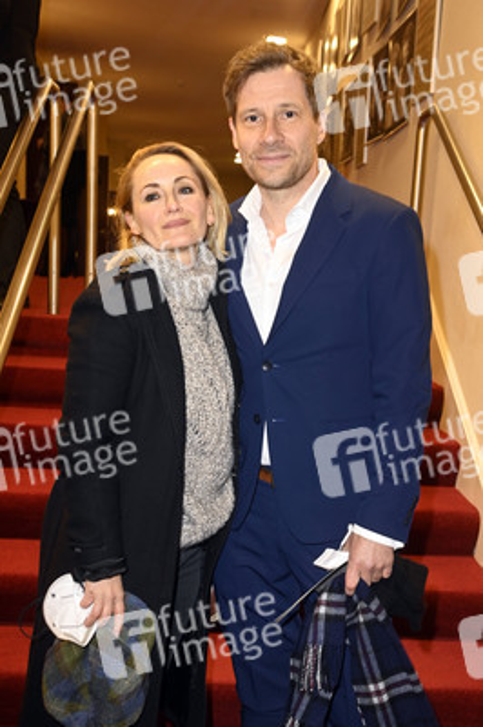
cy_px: 364
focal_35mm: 40
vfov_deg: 48.5
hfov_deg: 33.3
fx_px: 806
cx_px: 242
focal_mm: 40
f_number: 5
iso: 1250
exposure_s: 1/80
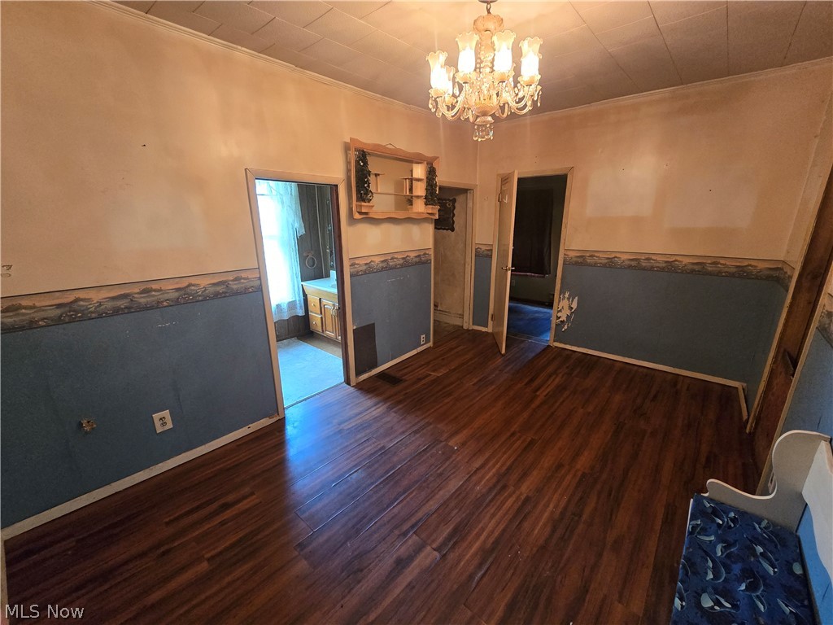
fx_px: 313
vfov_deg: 89.9
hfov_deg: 106.2
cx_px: 416
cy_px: 312
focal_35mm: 13
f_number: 2.2
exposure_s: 1/60
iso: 800
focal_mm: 2.2
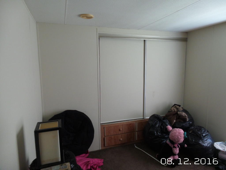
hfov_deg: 73.9
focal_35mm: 23
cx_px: 113
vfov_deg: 58.9
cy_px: 85
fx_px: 150
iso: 400
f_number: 2.8
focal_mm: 4.1
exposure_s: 1/30
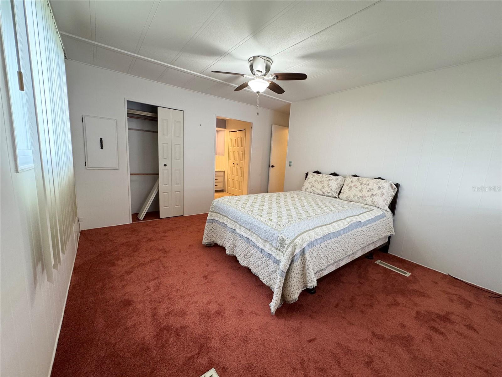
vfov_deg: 85.7
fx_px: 203
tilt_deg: -9.6
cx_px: 251
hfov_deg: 102.1
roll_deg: -3.3
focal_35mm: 14
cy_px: 188
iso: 160
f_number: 2.2
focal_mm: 2.22
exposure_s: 1/60
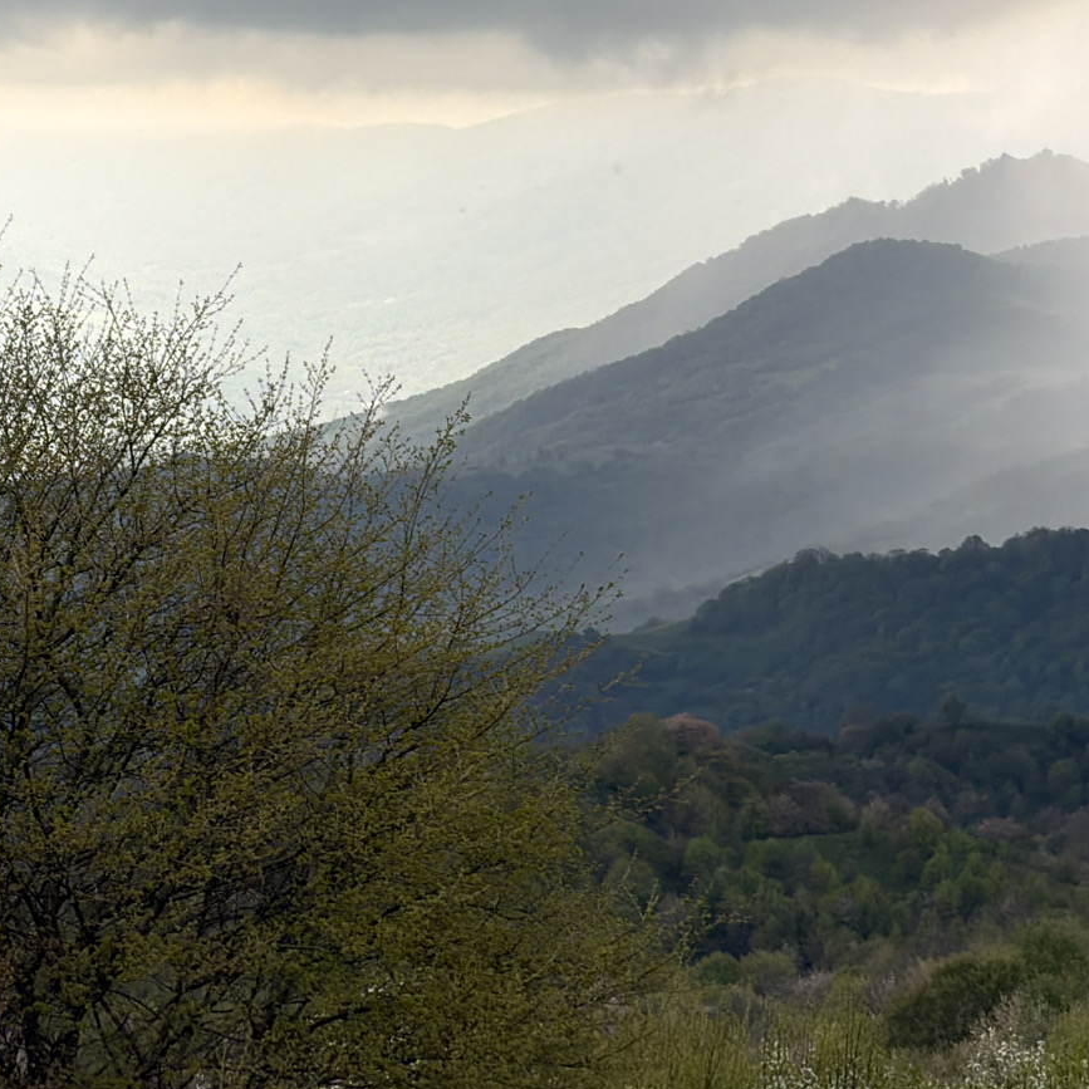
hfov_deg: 8.5
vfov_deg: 8.6
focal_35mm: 204
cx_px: 1080
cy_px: 217
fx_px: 7261
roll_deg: -0.5
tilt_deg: -1.2
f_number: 2.8
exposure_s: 1/121
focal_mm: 16.89
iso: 40
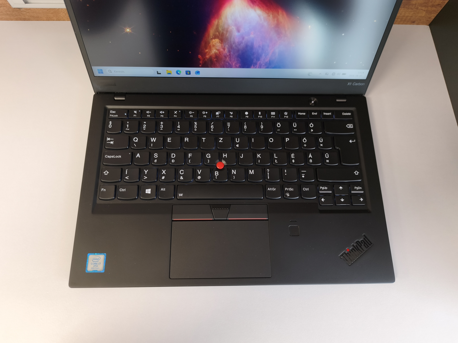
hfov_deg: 73.9
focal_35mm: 23
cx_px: 229
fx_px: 304
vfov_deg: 58.9
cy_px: 172
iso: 160
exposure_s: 1/99.9
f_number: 1.62
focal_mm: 6.45
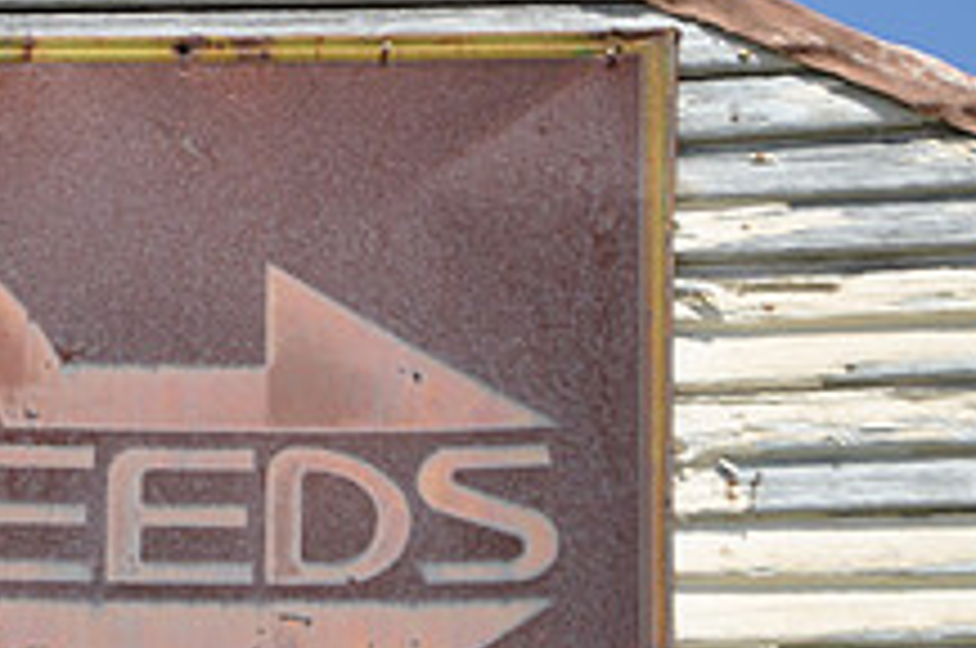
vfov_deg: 3.7
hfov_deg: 5.6
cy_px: 628
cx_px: -207
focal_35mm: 368
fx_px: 9962
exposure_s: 1/250
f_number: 8
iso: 200
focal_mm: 92
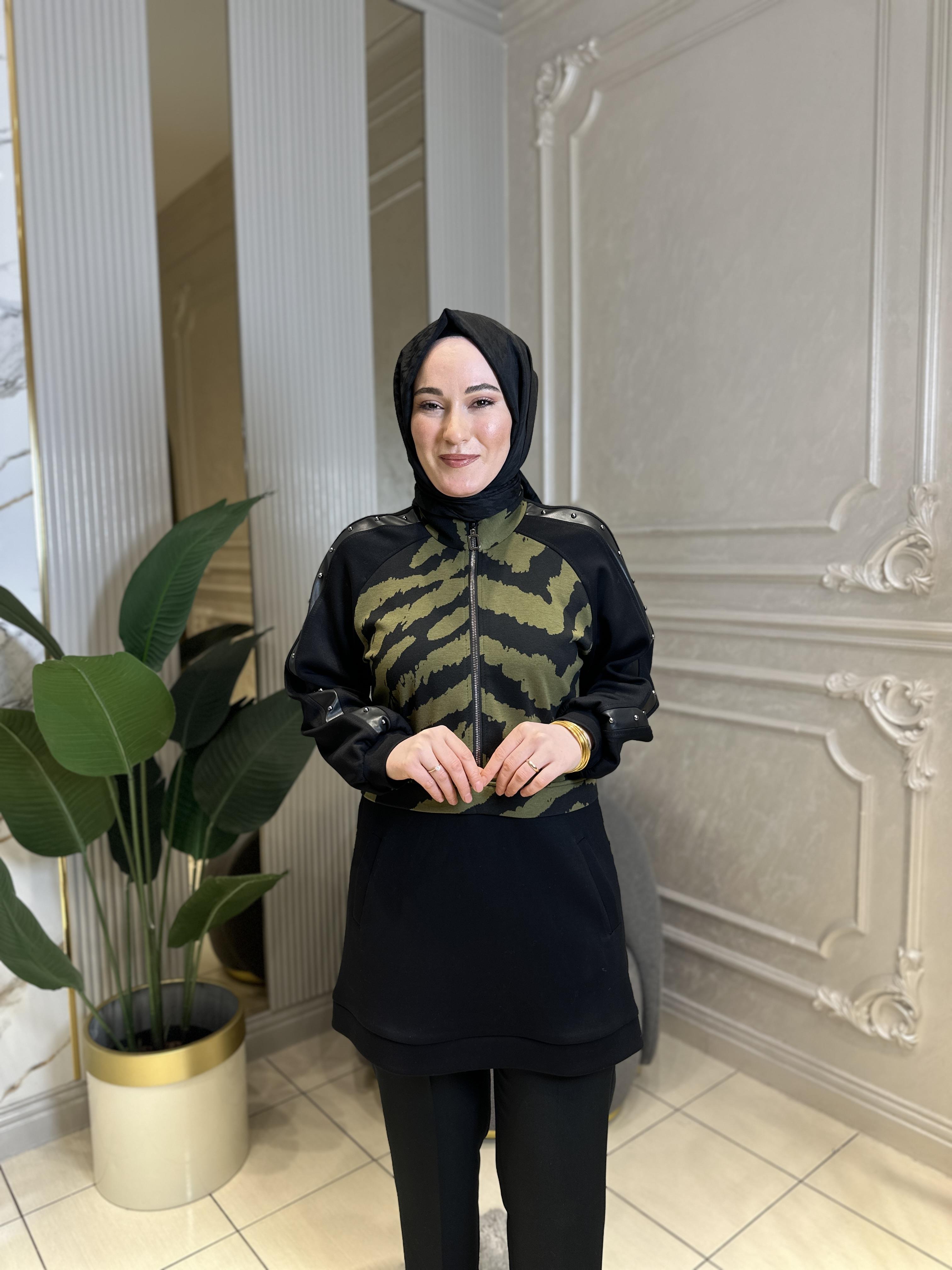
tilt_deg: -5.4
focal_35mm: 24
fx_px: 880
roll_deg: +0.9
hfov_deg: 56.8
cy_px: 635
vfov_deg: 71.6
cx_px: 476
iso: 64
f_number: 1.78
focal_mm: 6.86
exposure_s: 1/100
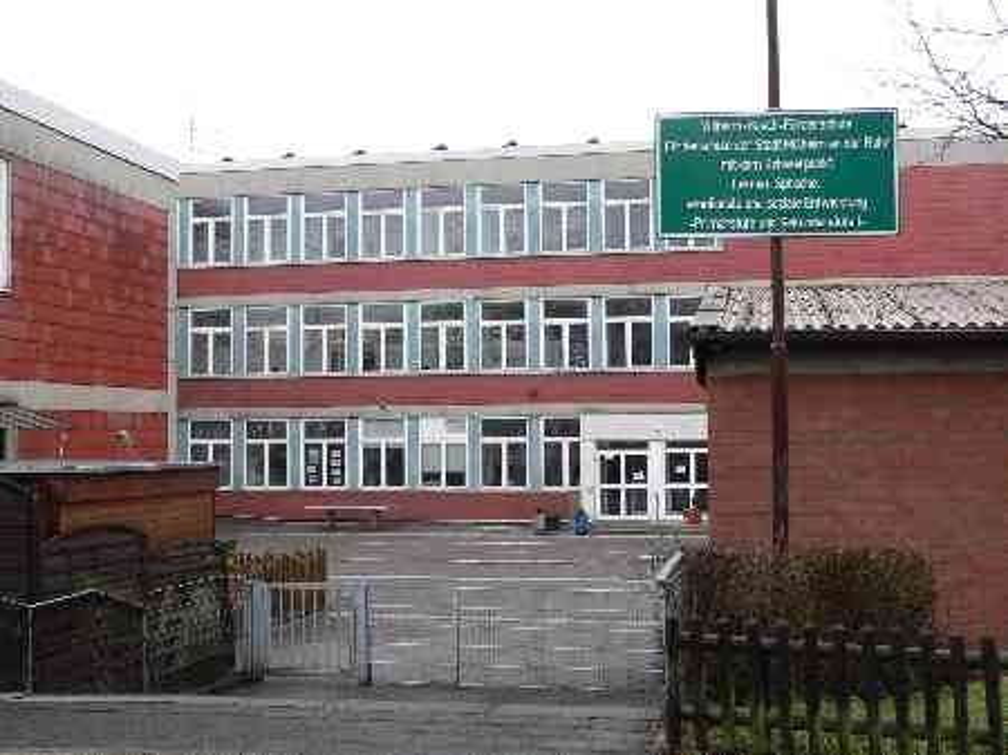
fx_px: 1281
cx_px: 504
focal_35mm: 44
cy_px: 378
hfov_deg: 43.0
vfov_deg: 32.8
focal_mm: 7.3
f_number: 4
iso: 400
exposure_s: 1/250
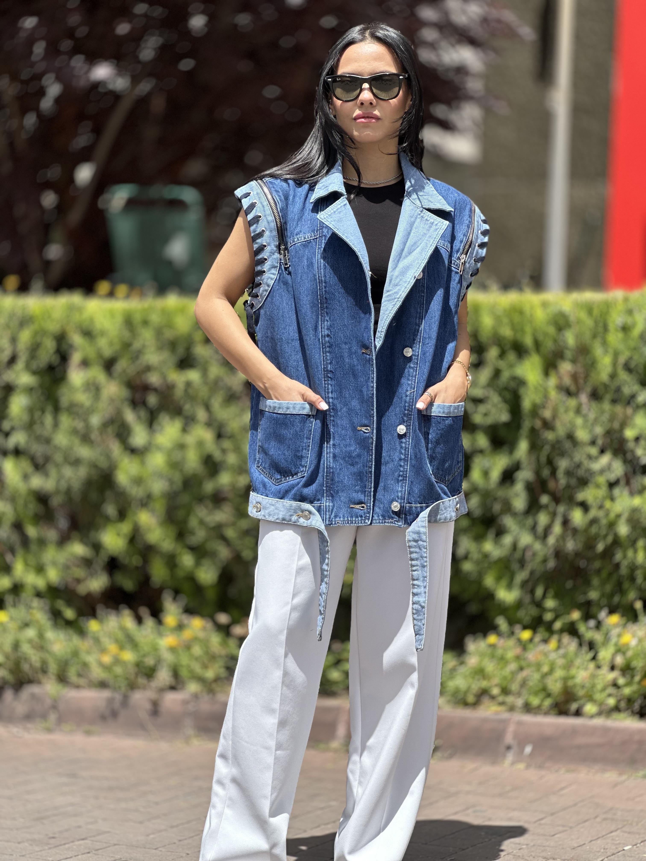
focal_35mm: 77
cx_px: 323
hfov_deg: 19.1
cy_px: 430
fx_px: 1916
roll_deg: -2.3
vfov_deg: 25.3
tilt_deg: -3.2
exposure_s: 1/392
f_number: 2.8
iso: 32
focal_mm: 9
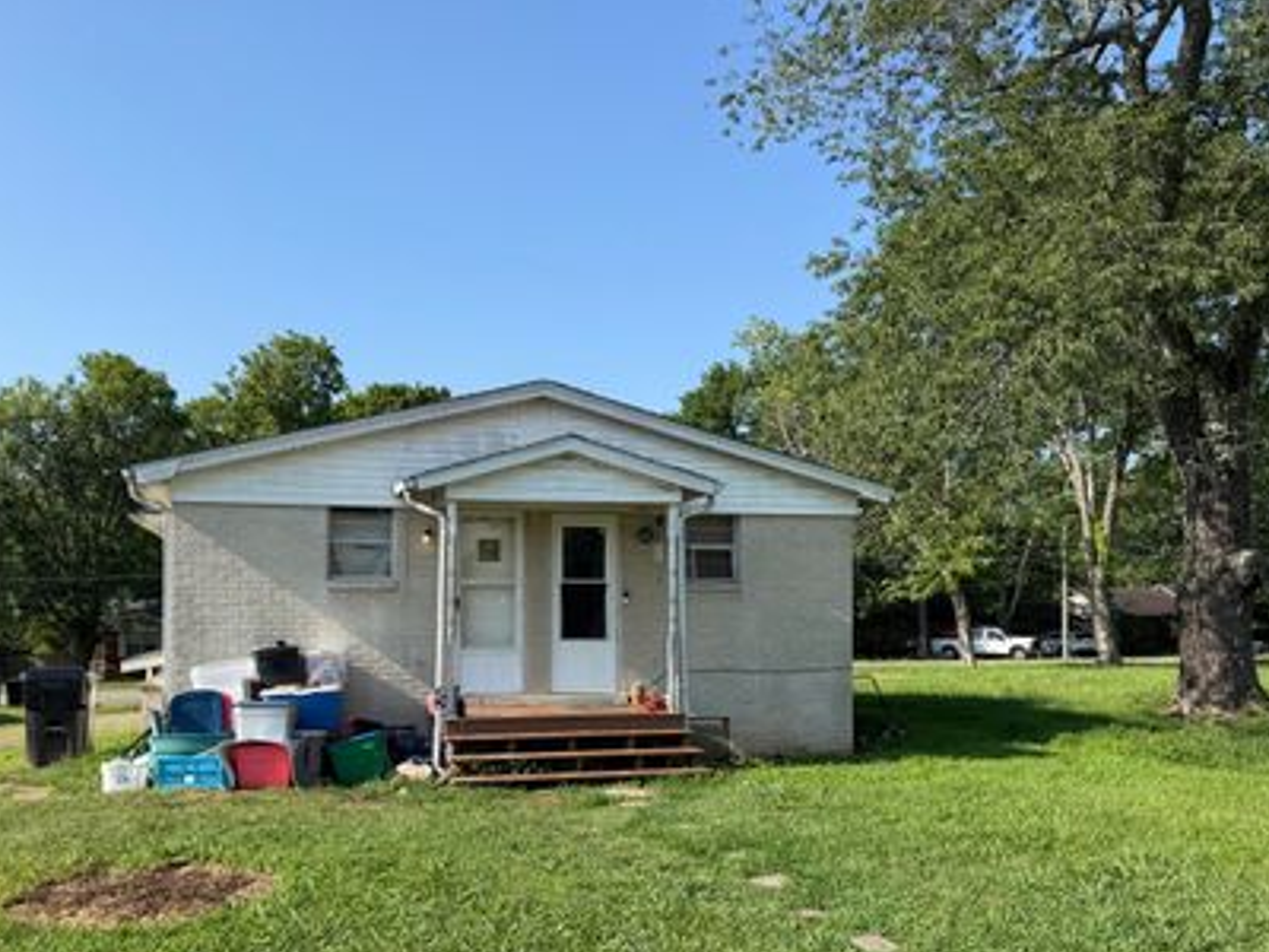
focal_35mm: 30
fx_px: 1100
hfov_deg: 59.8
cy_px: 589
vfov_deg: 46.4
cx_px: 558
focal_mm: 6.76
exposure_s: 1/3279
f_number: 1.78
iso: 80
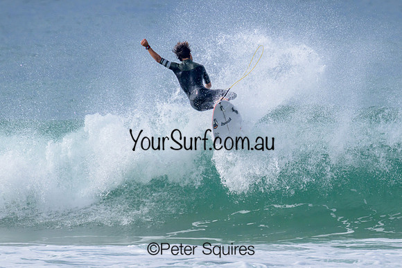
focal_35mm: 1098
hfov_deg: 1.9
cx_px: 260
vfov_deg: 1.3
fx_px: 12260
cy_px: 119
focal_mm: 800
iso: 900
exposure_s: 1/2000
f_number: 11
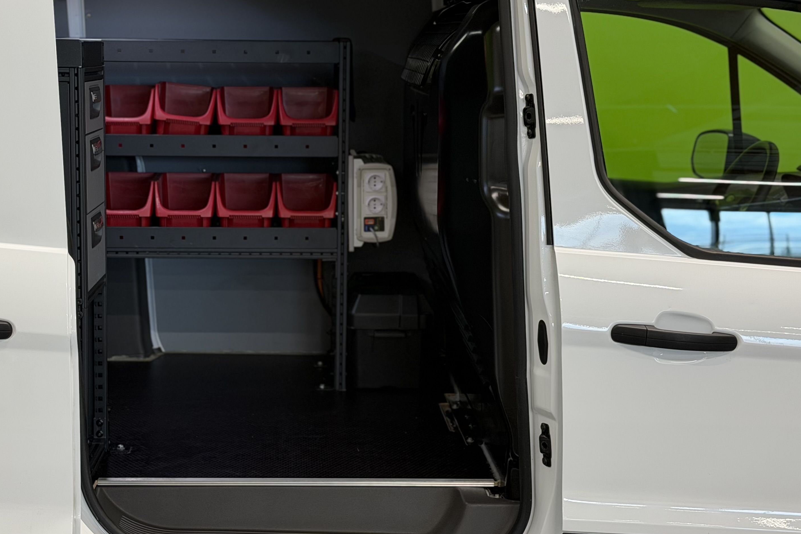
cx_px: 319
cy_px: 273
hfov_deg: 28.4
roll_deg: +0.0
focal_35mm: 71
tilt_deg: -8.2
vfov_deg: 19.2
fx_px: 1580
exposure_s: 1/91
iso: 100
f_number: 1.78
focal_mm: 6.76
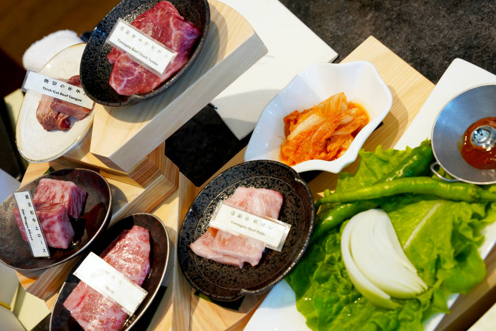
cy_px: 166
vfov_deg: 24.6
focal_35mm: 55
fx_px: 759
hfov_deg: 36.2
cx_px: 248
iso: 2000
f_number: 7.1
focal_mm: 55.1
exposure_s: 1/60
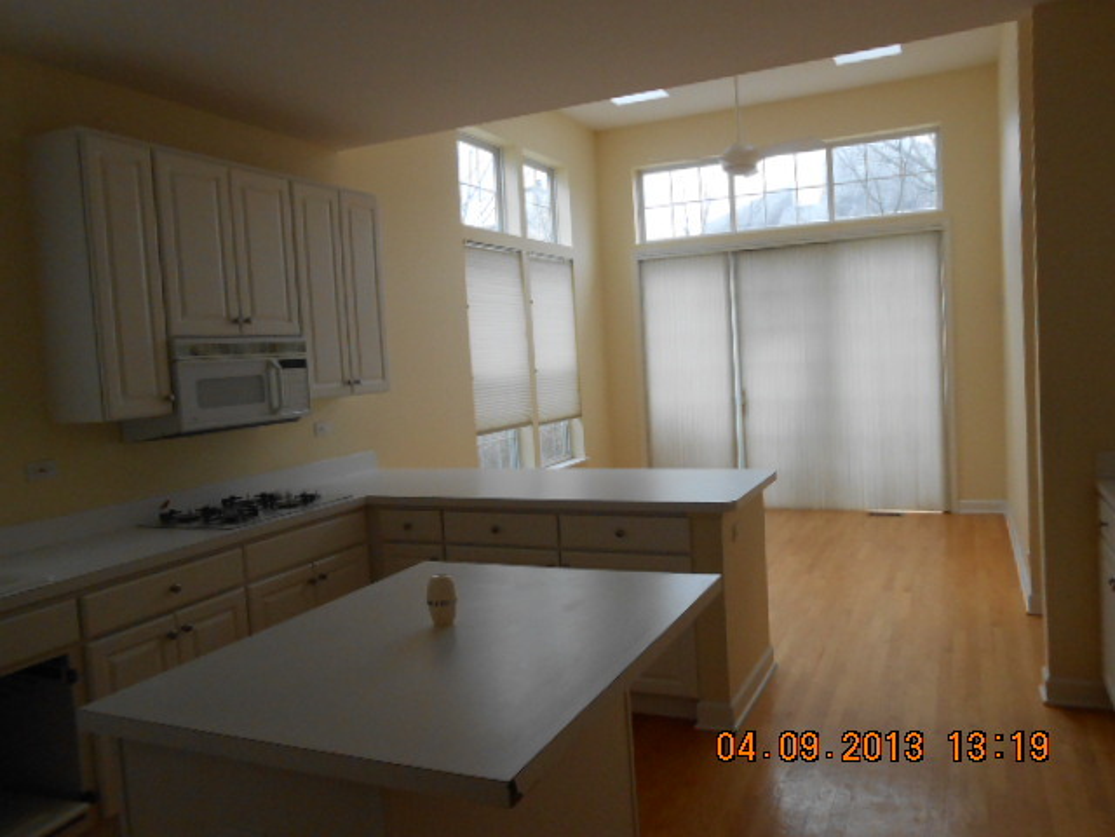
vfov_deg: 53.1
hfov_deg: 67.3
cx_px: 558
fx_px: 837
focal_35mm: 26
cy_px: 418
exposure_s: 1/250
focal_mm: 4.6
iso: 250
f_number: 3.5
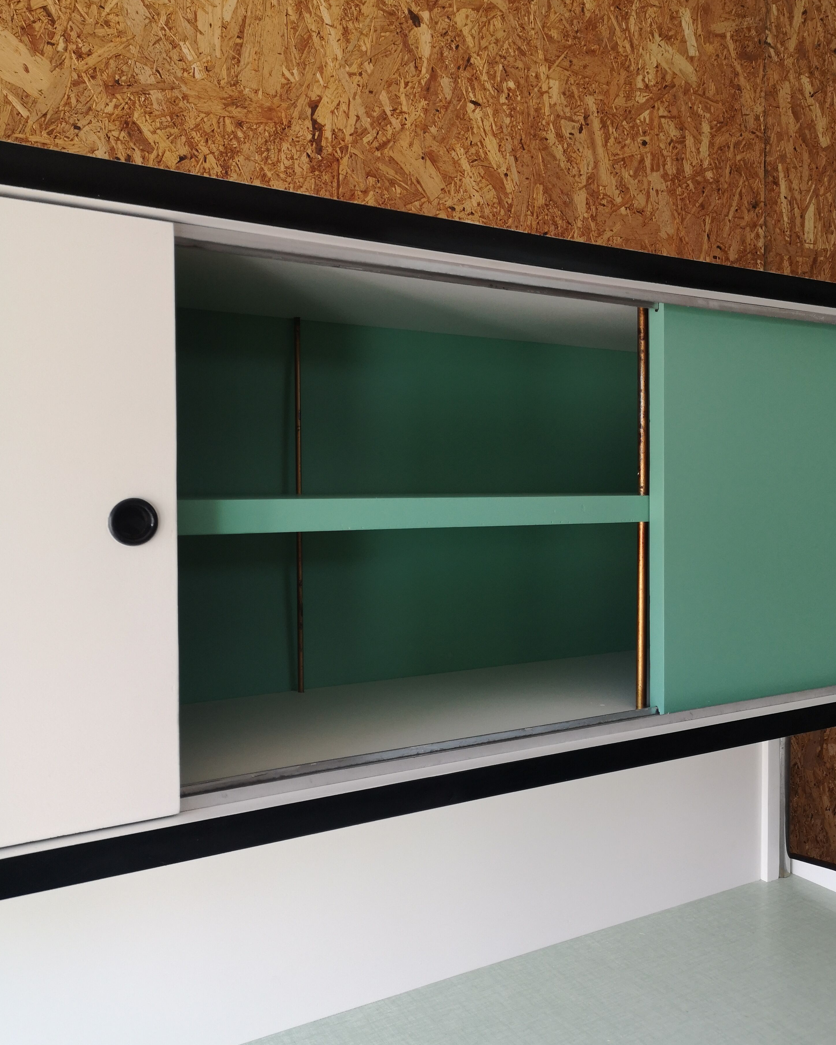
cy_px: 516
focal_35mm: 29
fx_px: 897
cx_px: 426
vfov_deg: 60.4
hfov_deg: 50.0
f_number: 1.8
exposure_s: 1/100
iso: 80
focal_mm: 3.95
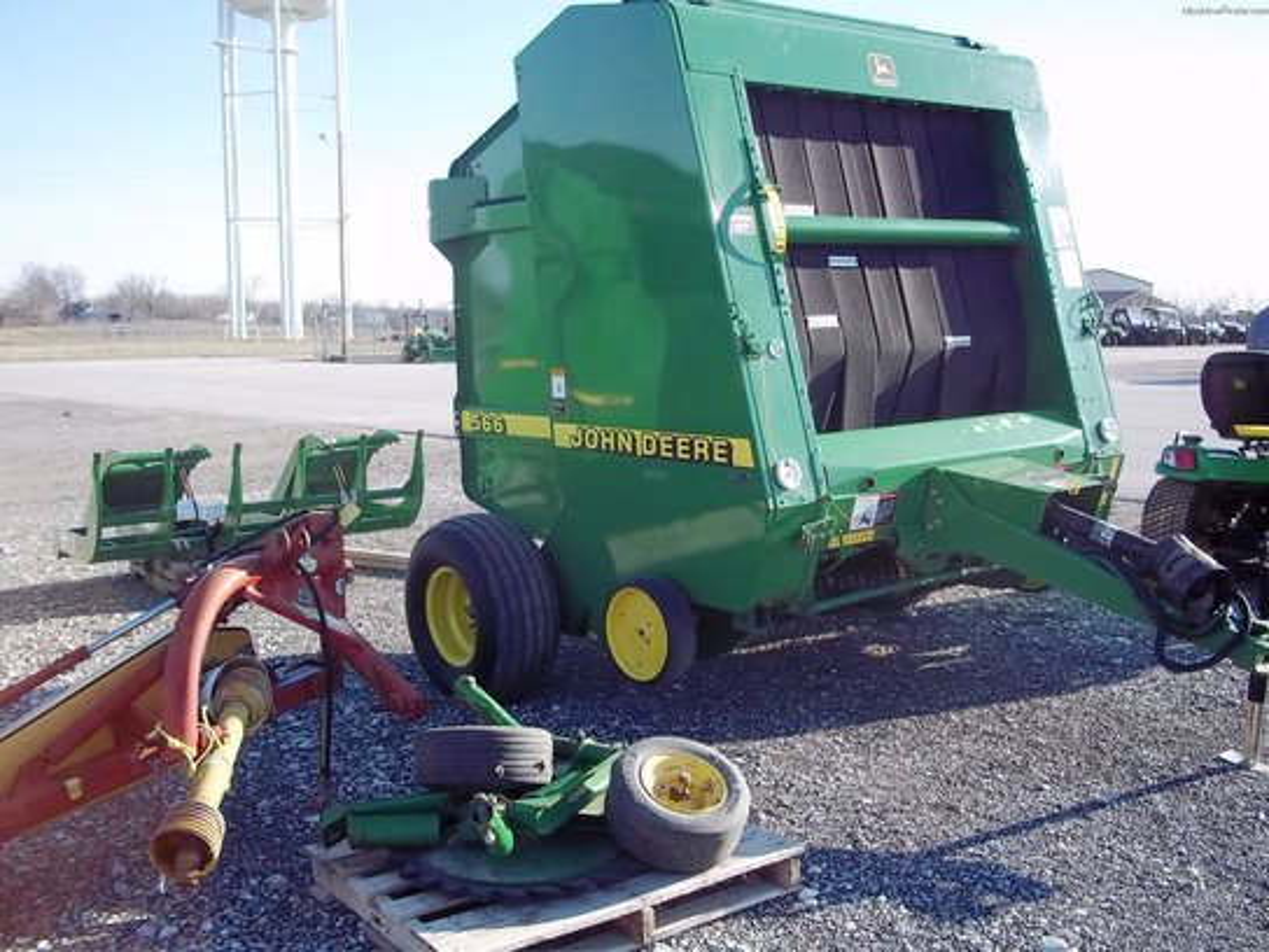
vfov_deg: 39.7
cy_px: 476
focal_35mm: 36
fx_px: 1320
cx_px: 634
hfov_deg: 51.4
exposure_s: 1/400
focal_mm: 6.5
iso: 80
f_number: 3.1
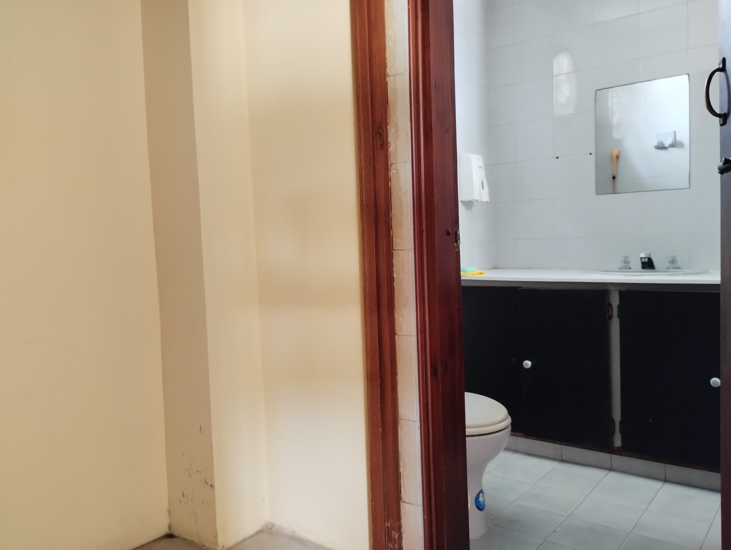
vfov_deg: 49.9
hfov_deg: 63.4
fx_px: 592
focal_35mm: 28
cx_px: 366
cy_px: 275
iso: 1875
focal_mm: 4.27
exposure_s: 1/20
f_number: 1.8
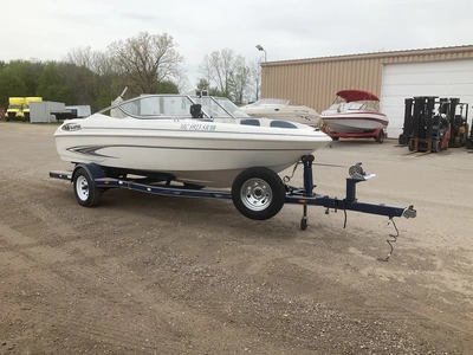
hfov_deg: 61.7
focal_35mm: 29
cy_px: 178
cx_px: 236
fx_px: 396
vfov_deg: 48.2
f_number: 1.8
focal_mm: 3
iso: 25
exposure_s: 1/1675
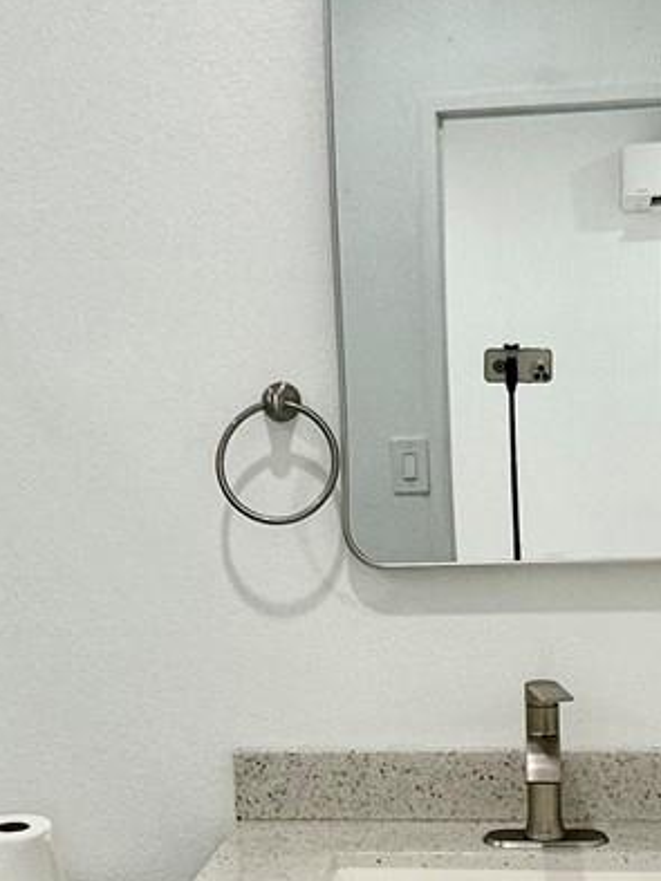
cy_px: 457
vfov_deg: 33.8
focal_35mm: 57
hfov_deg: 25.6
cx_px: 376
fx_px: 1450
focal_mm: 2.22
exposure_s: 1/120
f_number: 2.2
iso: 160
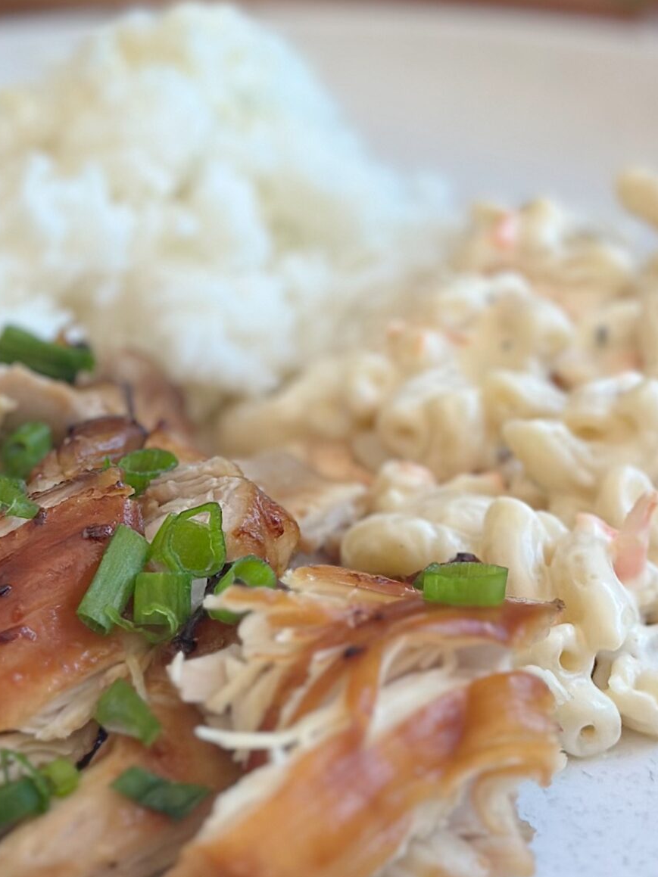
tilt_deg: -24.9
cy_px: 289
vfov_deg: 18.5
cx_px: 223
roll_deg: -0.7
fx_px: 2687
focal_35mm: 106
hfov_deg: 13.9
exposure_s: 1/79
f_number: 1.78
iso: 125
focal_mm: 6.86
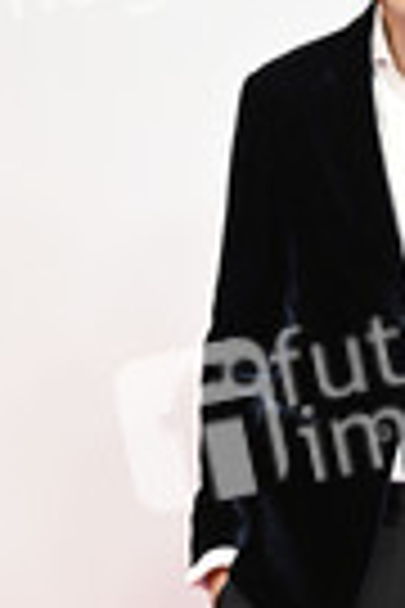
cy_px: 631
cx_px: 477
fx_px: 3206
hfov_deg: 7.2
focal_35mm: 190
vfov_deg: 10.7
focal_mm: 64
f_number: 5
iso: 640
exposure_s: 1/125
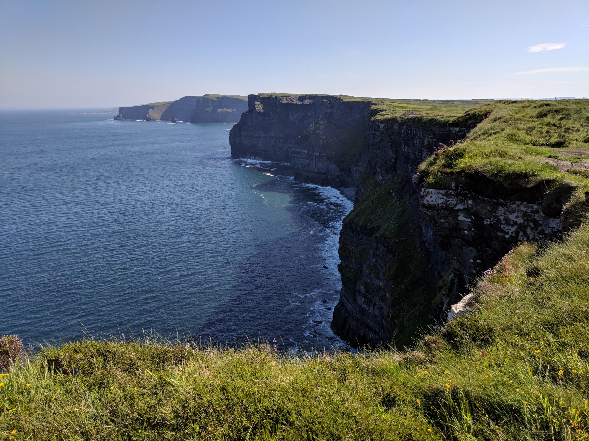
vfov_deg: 53.1
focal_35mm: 26
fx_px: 442
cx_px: 294
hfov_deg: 67.3
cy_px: 220
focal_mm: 4.67
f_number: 2
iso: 50
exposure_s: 1/1862
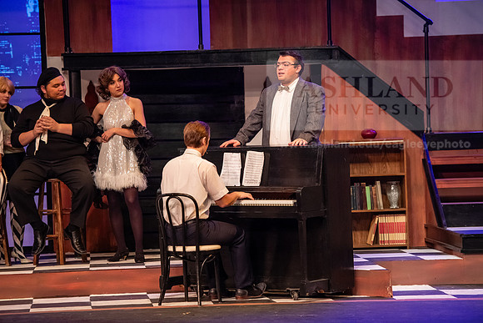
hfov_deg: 13.2
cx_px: 242
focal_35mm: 155
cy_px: 162
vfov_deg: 8.9
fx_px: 2080
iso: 3200
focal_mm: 155
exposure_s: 1/200
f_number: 3.2
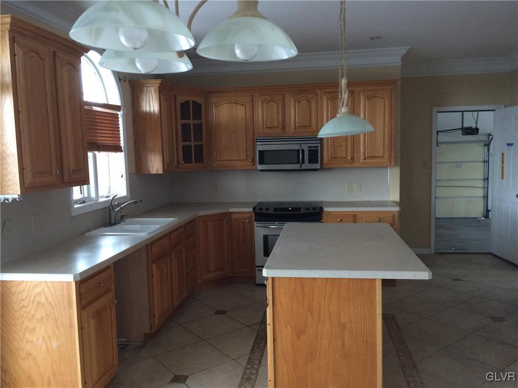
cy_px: 194
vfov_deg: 48.2
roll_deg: +2.7
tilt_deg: -10.0
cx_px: 259
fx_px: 434
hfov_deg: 61.7
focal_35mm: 29
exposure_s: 1/30
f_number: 2.2
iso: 200
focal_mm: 4.15
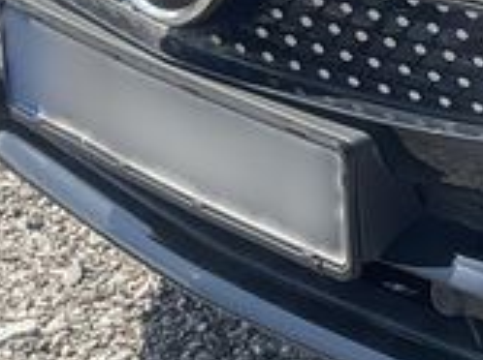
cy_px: -12
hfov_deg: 12.5
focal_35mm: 140
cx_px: 957
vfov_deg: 10.5
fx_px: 1951
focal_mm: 3
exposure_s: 1/749
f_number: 1.8
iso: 25
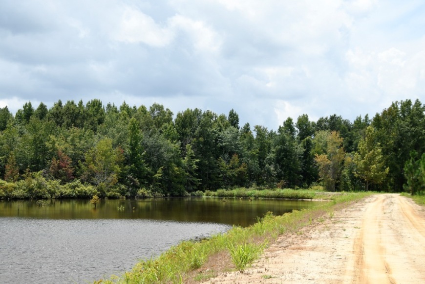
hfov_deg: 30.5
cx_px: 212
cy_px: 142
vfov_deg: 20.6
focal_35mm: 66
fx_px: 779
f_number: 6.3
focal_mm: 44
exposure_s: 1/1000
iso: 250
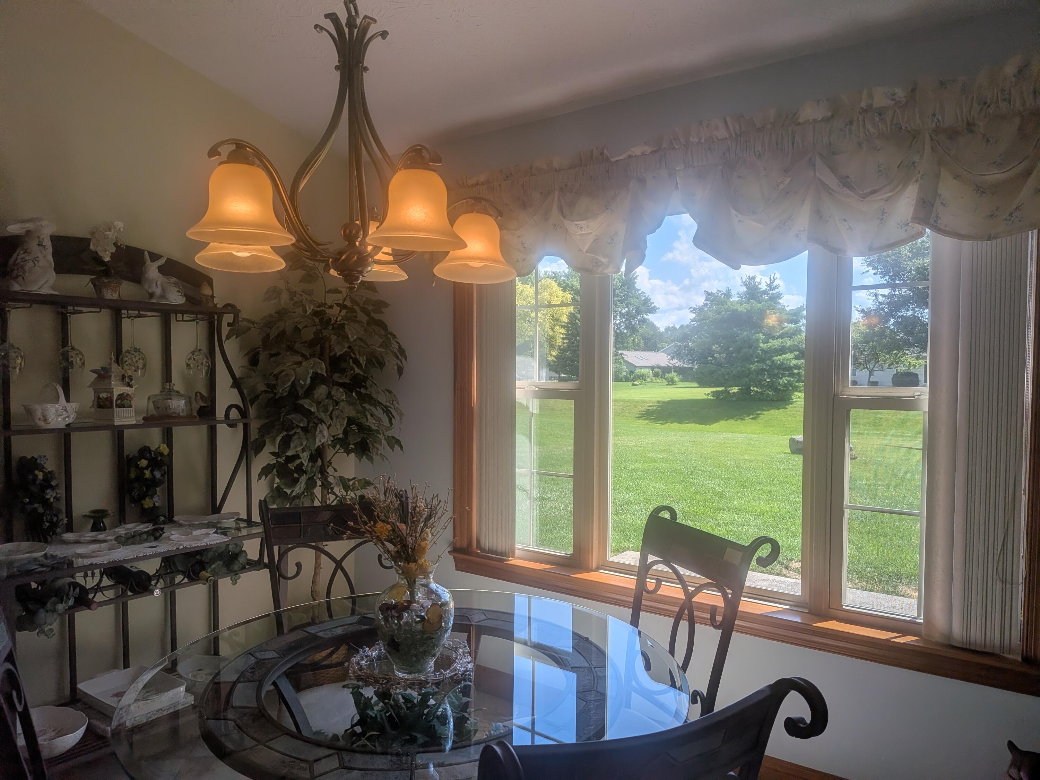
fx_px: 721
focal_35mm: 24
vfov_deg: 56.8
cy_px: 390
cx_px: 520
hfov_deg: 71.6
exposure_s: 1/1098
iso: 29
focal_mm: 4.53
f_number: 1.7
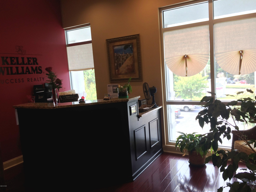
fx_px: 214
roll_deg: +1.3
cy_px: 96
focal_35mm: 29
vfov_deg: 48.2
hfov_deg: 61.7
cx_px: 128
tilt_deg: -7.1
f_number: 2.2
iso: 50
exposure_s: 1/120
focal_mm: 4.15
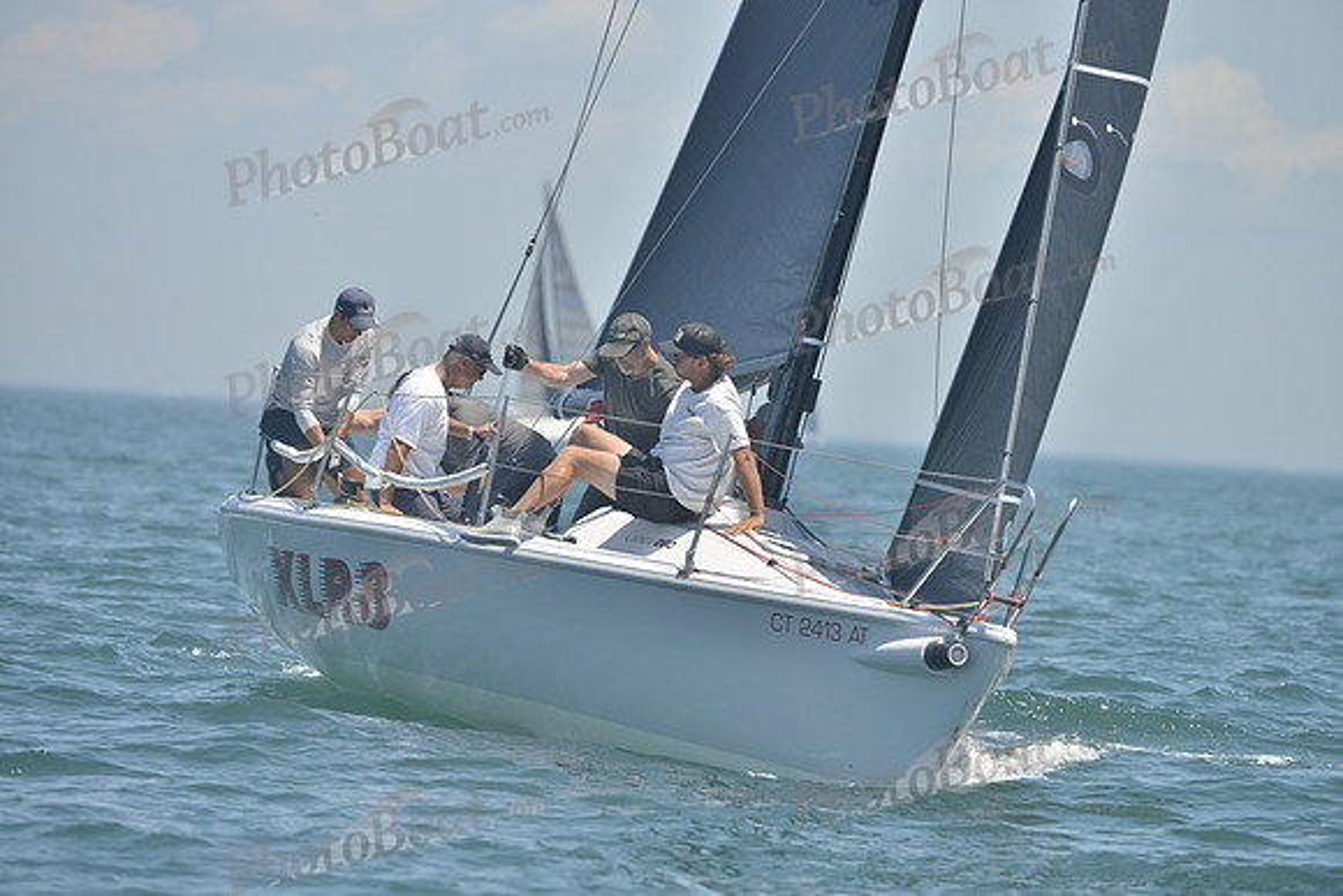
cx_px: 672
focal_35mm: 240
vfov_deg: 5.7
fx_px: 8955
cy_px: 448
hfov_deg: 8.6
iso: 280
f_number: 6.3
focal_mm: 240
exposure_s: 1/1000
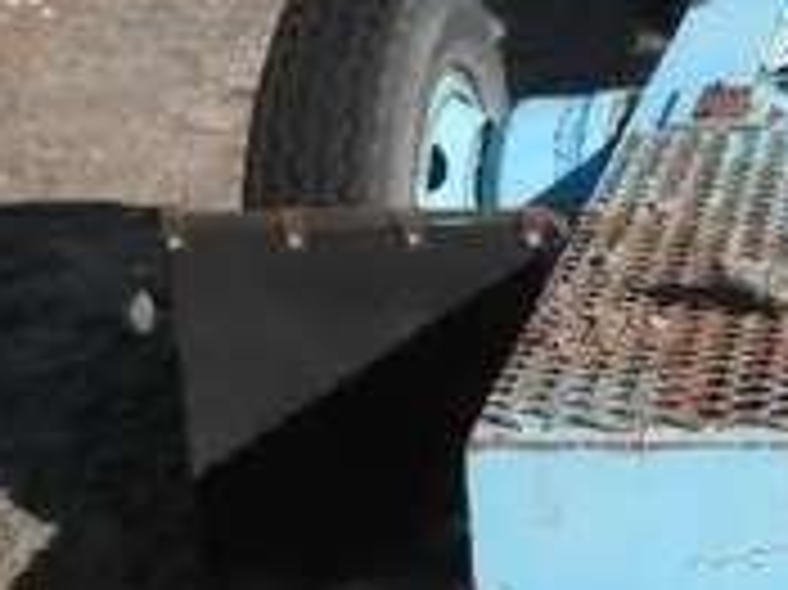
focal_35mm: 80
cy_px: 63
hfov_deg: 22.9
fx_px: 1820
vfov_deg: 18.1
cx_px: 878
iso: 64
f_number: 9.1
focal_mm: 6.1
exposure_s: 1/100
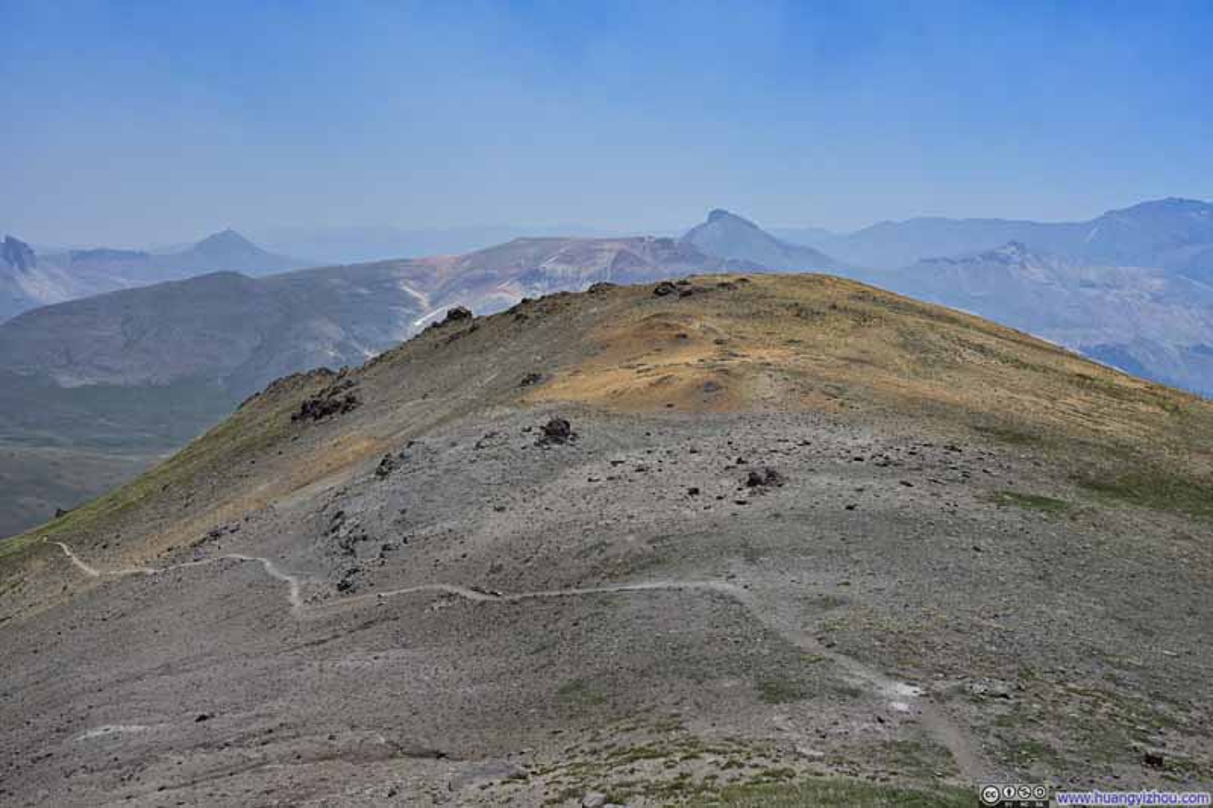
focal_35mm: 34
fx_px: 1145
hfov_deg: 55.8
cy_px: 404
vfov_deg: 38.9
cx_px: 606
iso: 64
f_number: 8
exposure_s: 1/500
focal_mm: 34
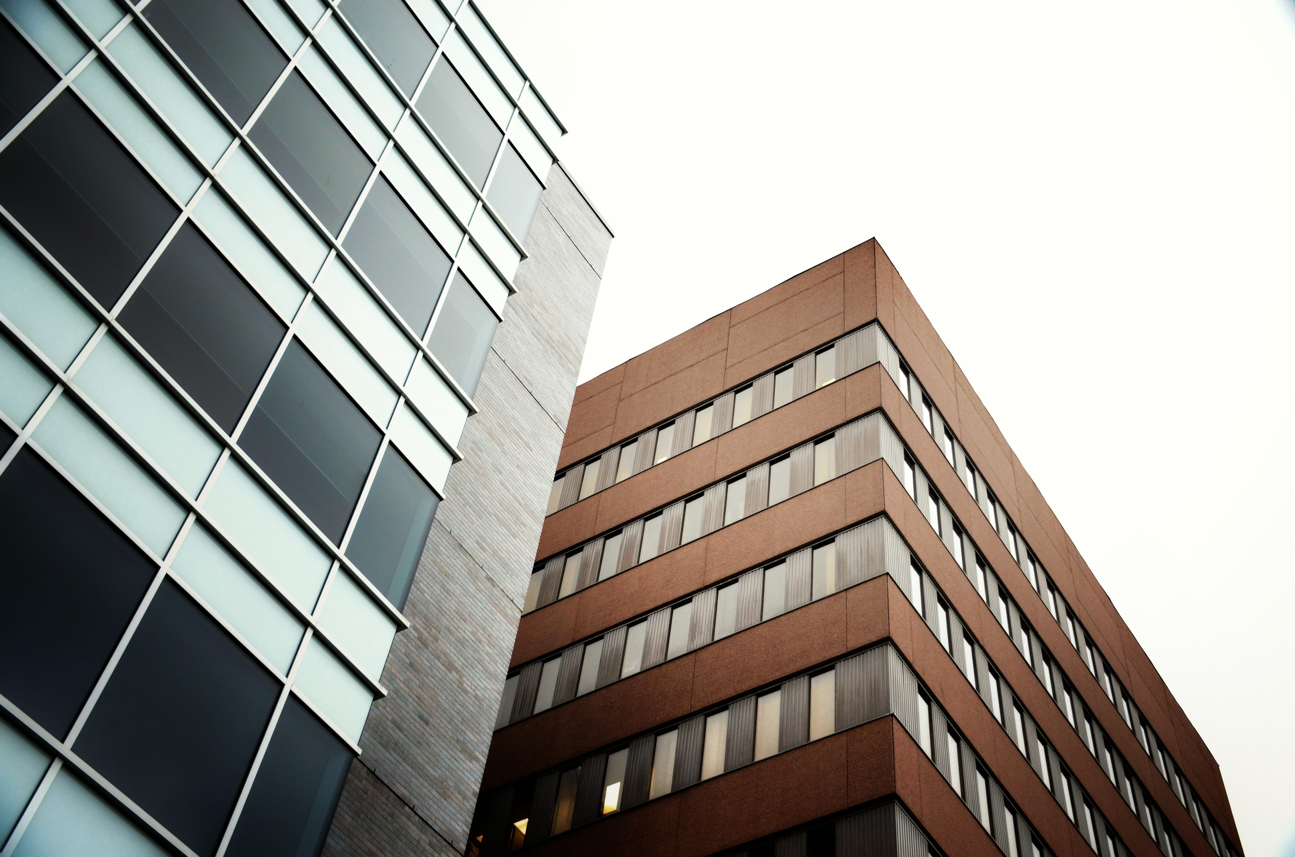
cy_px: 428
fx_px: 1454
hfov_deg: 48.0
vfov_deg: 32.9
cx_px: 648
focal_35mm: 40
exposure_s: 1/320
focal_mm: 27
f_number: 4
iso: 1600
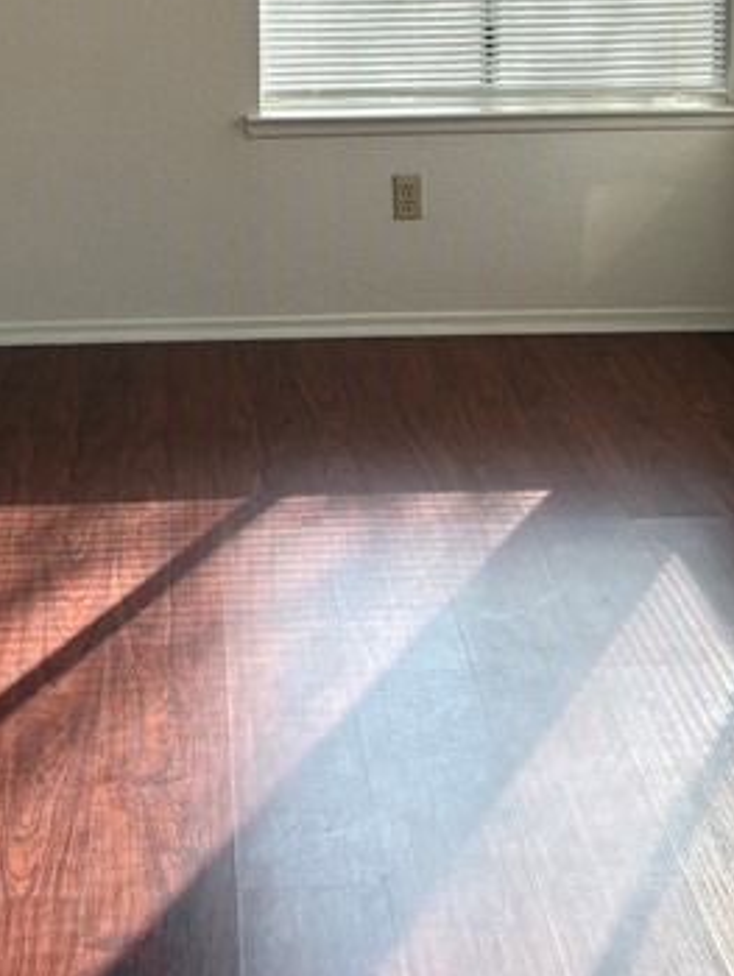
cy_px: 0
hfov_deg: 19.4
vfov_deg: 24.5
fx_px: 2146
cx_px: 257
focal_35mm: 76
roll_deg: +0.8
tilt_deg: -7.1
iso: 50
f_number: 1.6
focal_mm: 5.96
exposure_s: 1/731
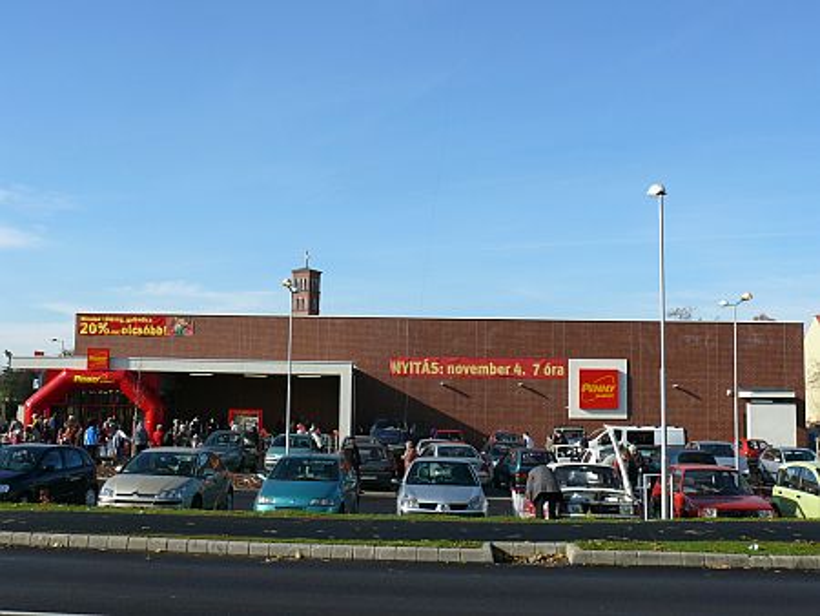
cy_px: 308
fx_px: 995
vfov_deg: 34.4
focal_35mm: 42
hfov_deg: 44.8
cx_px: 410
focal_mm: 8.4
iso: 100
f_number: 6.3
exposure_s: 1/400
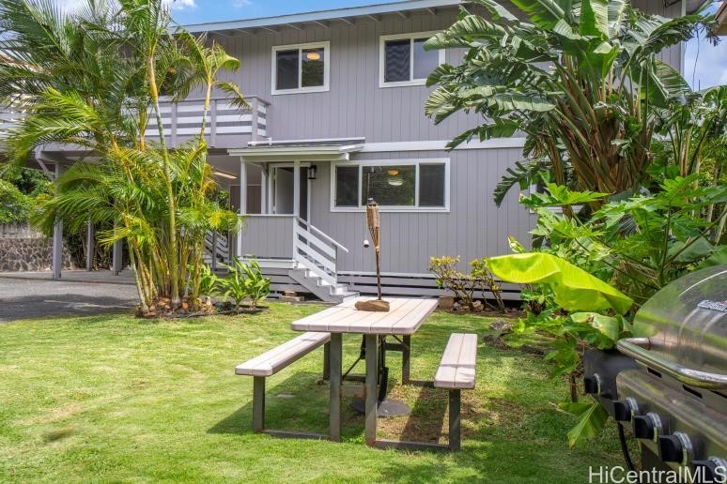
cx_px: 364
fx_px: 545
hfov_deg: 67.4
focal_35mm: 27
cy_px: 242
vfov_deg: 47.9
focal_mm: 18
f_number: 8
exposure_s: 1/250
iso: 100
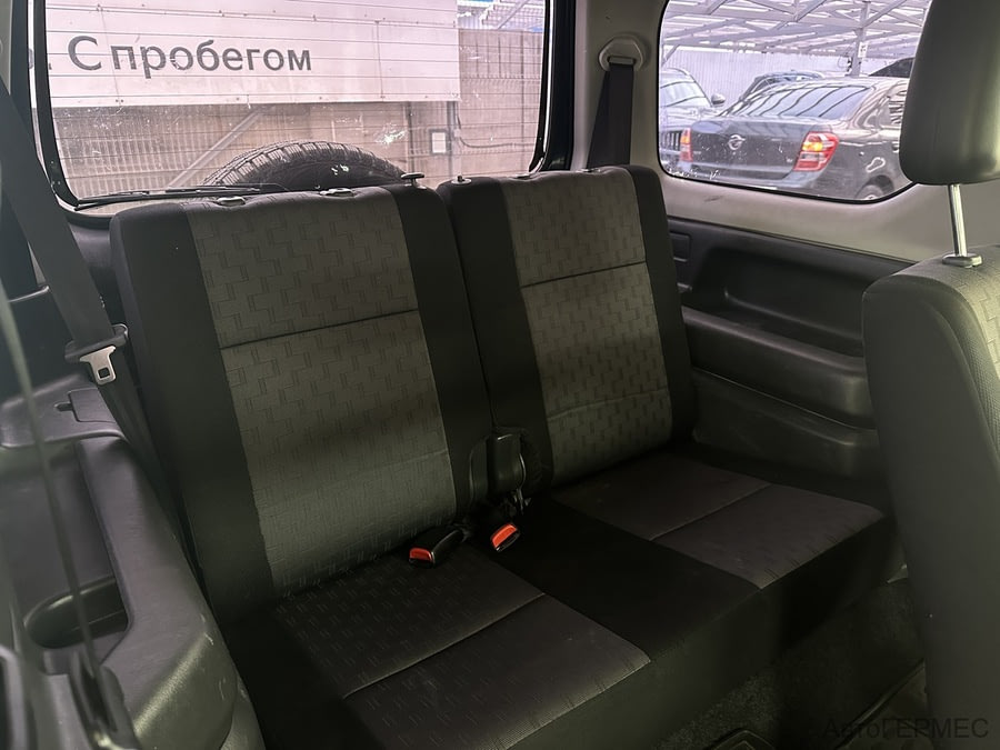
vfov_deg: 56.8
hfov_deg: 71.6
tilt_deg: -21.8
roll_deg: +0.3
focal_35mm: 24
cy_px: 375
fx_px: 693
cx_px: 500
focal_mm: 6.86
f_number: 1.78
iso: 1000
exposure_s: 1/56
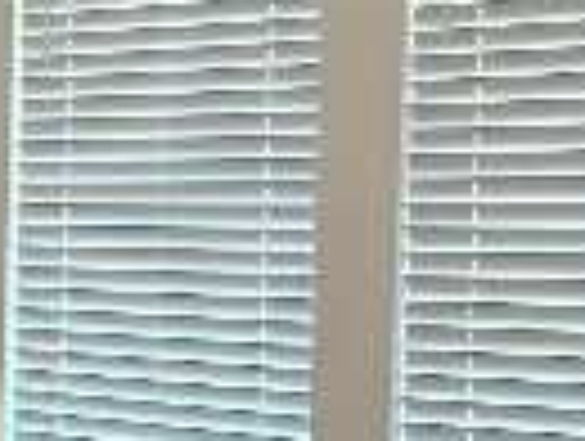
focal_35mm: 189
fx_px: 3200
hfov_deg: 7.7
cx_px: -1652
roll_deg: -1.4
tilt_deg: -1.9
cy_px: 261
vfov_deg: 7.9
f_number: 1.78
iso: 125
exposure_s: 1/120
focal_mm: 6.86
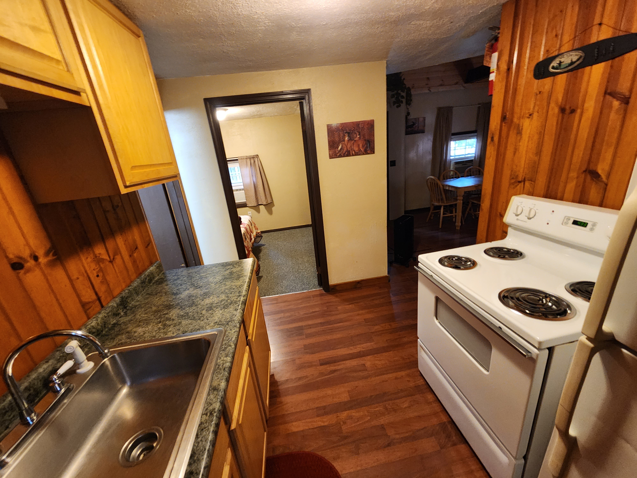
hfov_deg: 106.2
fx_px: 239
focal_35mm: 13
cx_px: 318
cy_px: 239
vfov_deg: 89.9
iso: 500
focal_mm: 2.2
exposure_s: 1/30
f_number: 2.2
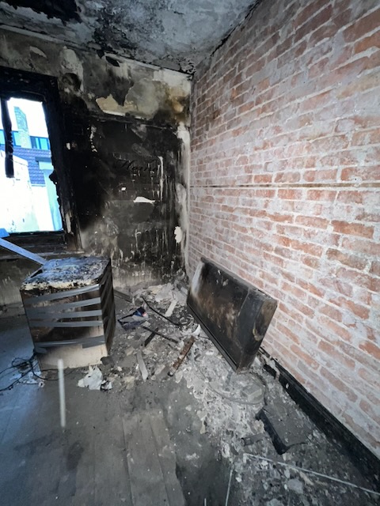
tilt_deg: -16.8
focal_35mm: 13
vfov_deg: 106.2
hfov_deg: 89.9
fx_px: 190
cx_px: 190
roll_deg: -1.7
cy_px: 253
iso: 250
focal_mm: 1.57
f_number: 1.8
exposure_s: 1/16
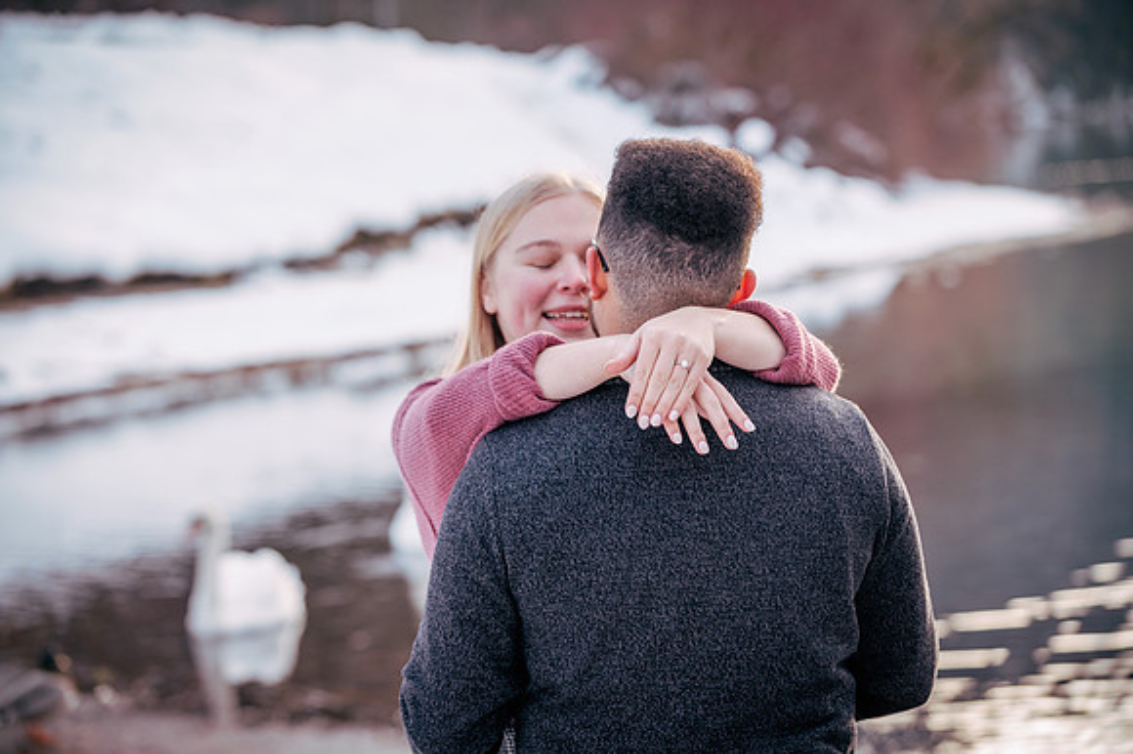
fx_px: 3082
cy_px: 377
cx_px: 566
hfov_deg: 20.8
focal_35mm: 98
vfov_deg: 13.9
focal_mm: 98
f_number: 4
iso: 250
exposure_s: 1/320
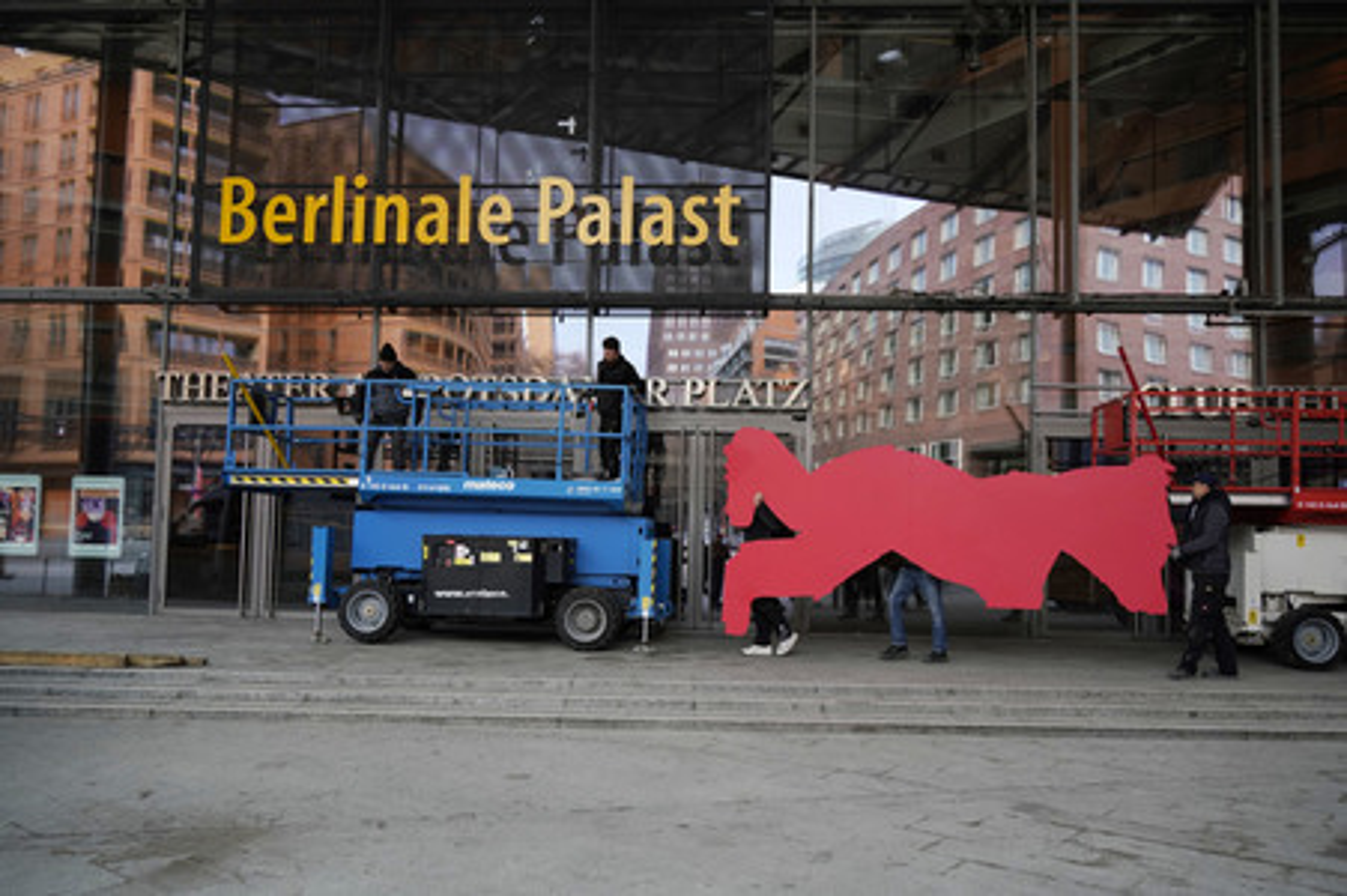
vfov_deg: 46.3
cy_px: 448
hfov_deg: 65.5
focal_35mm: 28
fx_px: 1047
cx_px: 674
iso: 640
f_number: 5.6
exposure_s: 1/160
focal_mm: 28
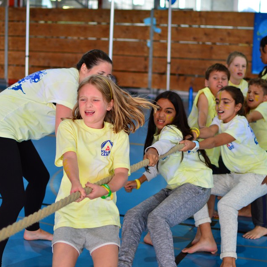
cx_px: 101
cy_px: 131
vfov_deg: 24.1
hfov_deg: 24.0
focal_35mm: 72
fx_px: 626
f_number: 1.8
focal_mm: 35
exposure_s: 1/400
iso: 320
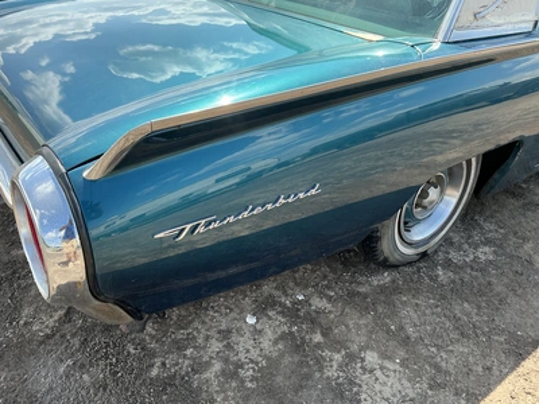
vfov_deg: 49.7
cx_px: 270
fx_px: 436
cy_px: 202
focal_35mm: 28
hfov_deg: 63.4
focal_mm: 3
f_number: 1.8
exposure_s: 1/620
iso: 25
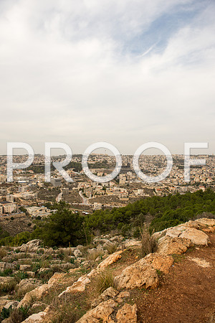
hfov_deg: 53.1
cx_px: 108
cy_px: 162
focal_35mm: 24
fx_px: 215
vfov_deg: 73.7
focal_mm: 24
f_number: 3.5
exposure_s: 1/640
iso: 100
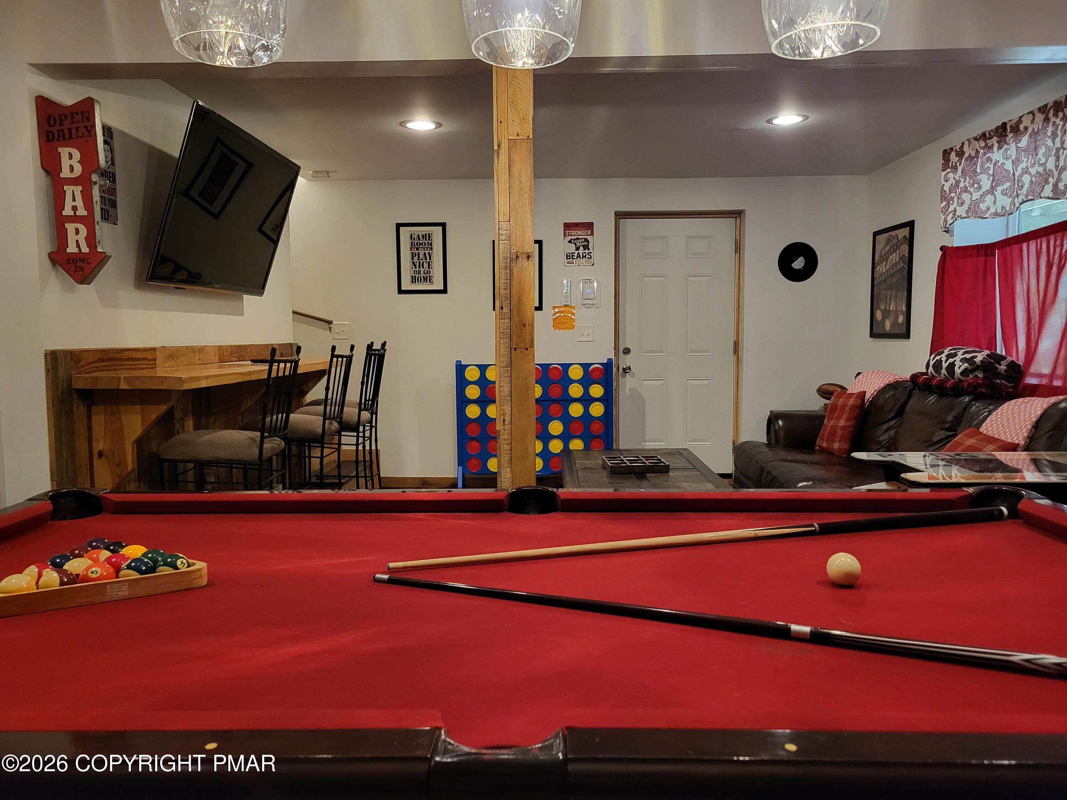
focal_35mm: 26
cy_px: 400
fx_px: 801
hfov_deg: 67.3
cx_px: 534
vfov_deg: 53.1
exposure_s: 1/40
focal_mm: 5.4
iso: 640
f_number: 1.8
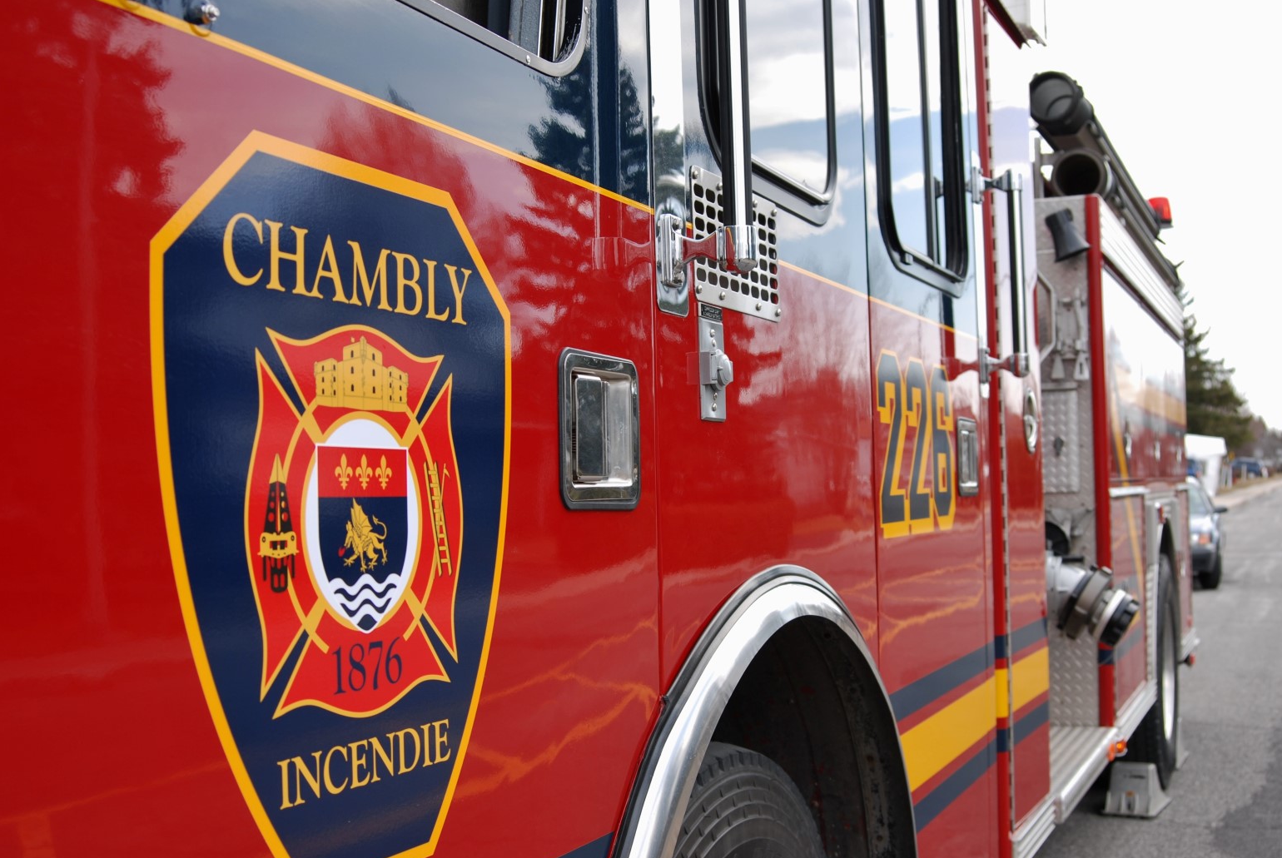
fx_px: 1569
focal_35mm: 44
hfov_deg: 44.4
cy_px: 448
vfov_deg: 30.6
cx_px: 656
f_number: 5.6
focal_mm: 28
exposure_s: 1/125
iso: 100
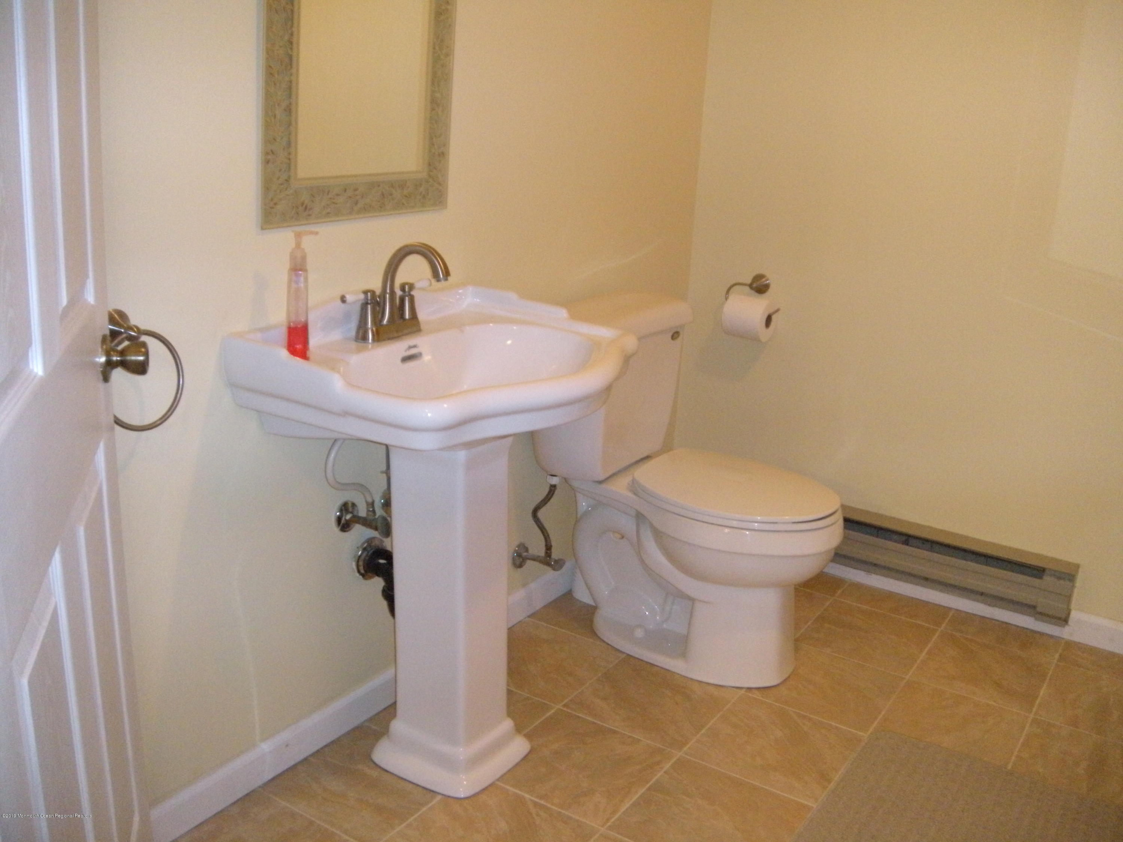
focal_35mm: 35
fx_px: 1135
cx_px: 562
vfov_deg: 40.7
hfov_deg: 52.6
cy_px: 421
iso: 400
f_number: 3.8
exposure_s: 1/30
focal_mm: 5.9
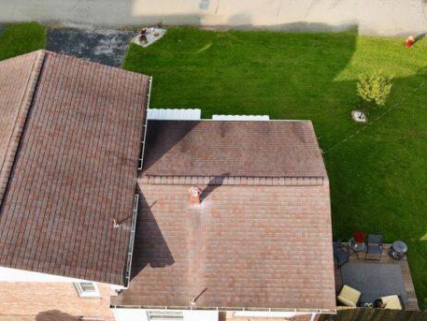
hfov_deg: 44.7
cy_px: 175
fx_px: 518
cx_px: 192
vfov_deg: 34.3
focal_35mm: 42
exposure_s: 1/250
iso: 100
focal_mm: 4.5
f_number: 2.8
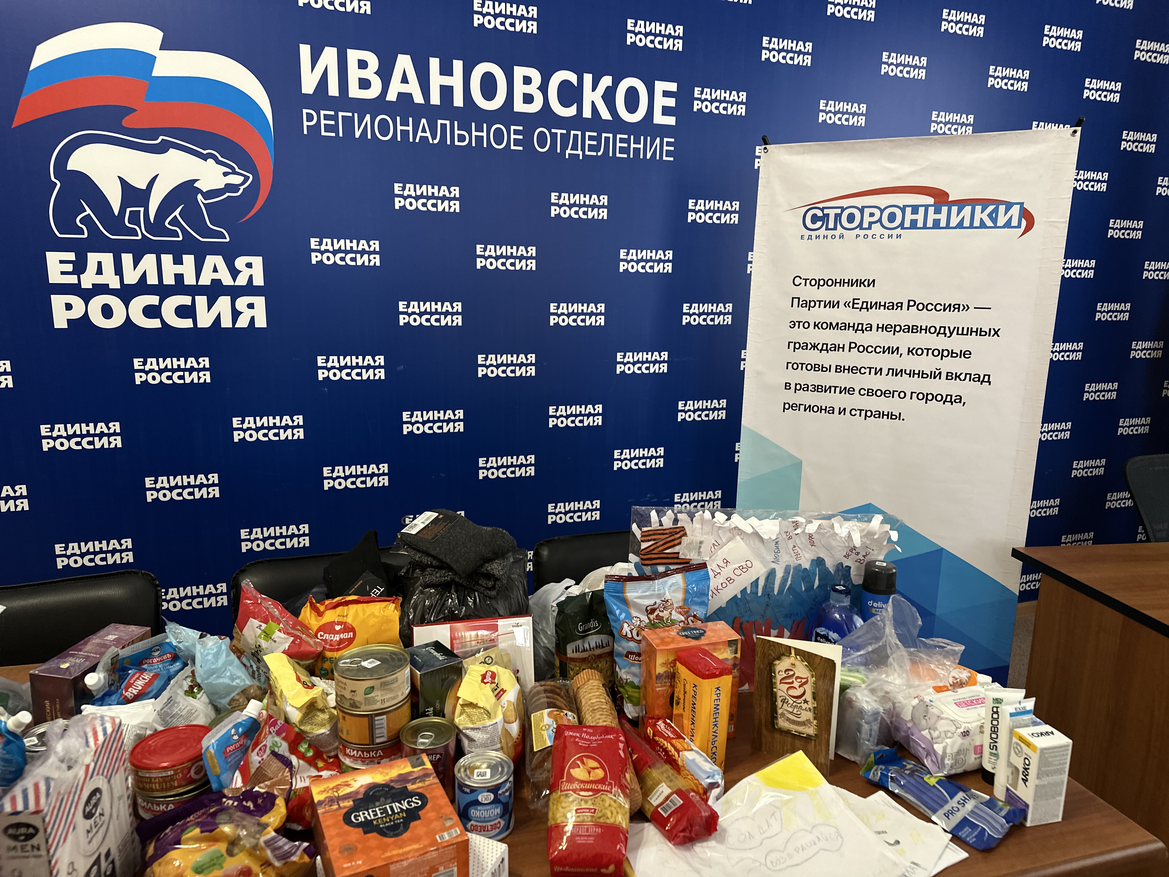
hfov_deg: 71.6
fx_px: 810
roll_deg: -1.2
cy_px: 438
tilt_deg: -12.9
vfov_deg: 56.8
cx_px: 584
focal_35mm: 24
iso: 125
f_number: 1.78
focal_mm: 6.86
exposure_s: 1/50
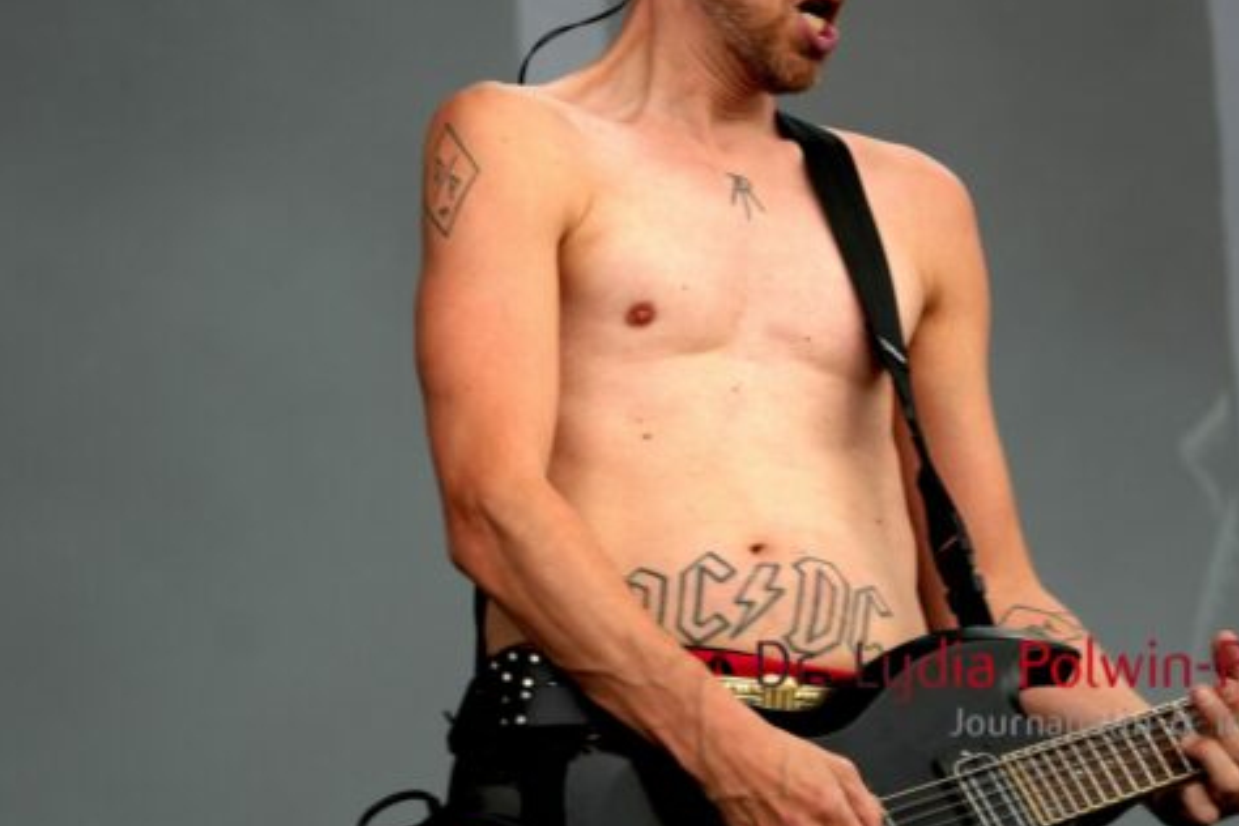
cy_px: 269
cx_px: 538
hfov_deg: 8.6
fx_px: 8191
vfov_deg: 5.8
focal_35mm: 238
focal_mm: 98
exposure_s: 1/160
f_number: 5.6
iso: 250
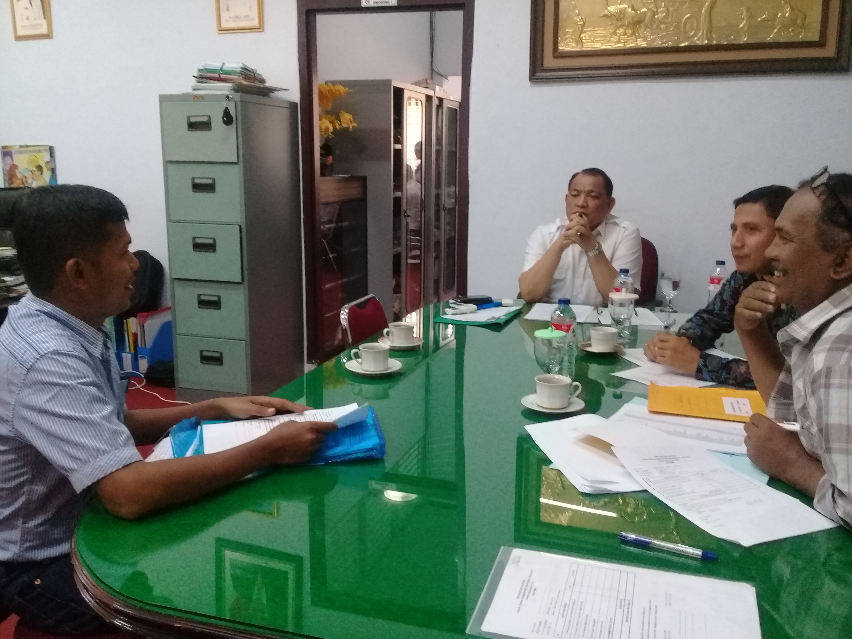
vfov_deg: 45.4
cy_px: 320
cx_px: 426
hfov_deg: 58.4
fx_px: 763
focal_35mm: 31
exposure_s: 1/17
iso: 250
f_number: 2.2
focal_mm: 3.3
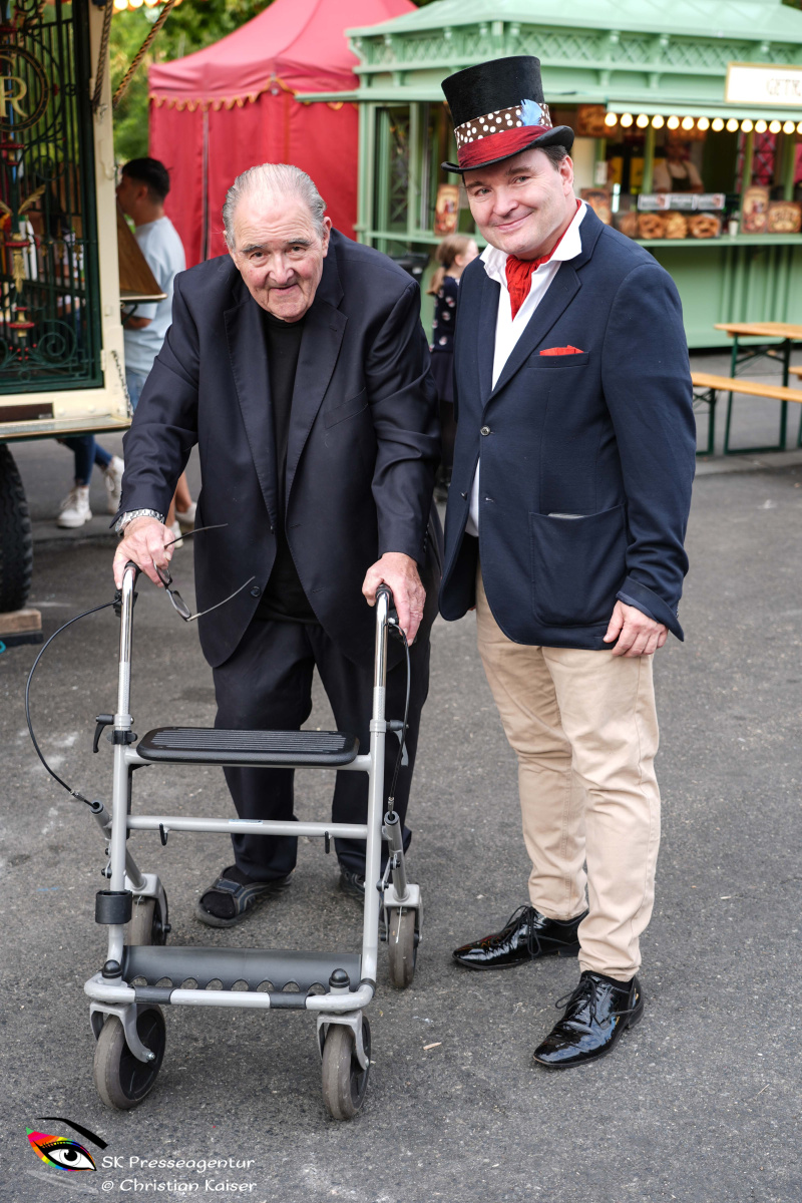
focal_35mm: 44
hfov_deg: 30.5
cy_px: 602
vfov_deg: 44.5
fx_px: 1470
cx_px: 401
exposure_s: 1/60
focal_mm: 44
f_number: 4
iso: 125
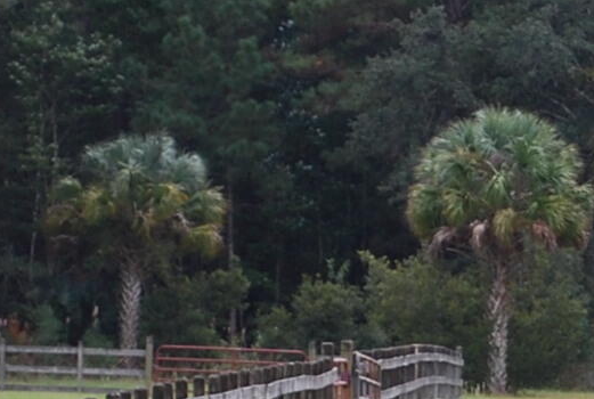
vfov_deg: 3.5
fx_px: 6615
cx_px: 569
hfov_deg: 5.1
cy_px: 304
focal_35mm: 400
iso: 100
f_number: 5.6
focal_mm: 48
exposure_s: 1/125
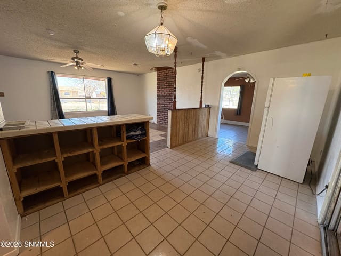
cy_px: 128
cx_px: 170
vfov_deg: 85.7
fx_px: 138
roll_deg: -0.6
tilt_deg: -12.5
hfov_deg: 102.1
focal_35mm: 14
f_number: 2.2
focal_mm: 2.22
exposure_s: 1/120
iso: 250
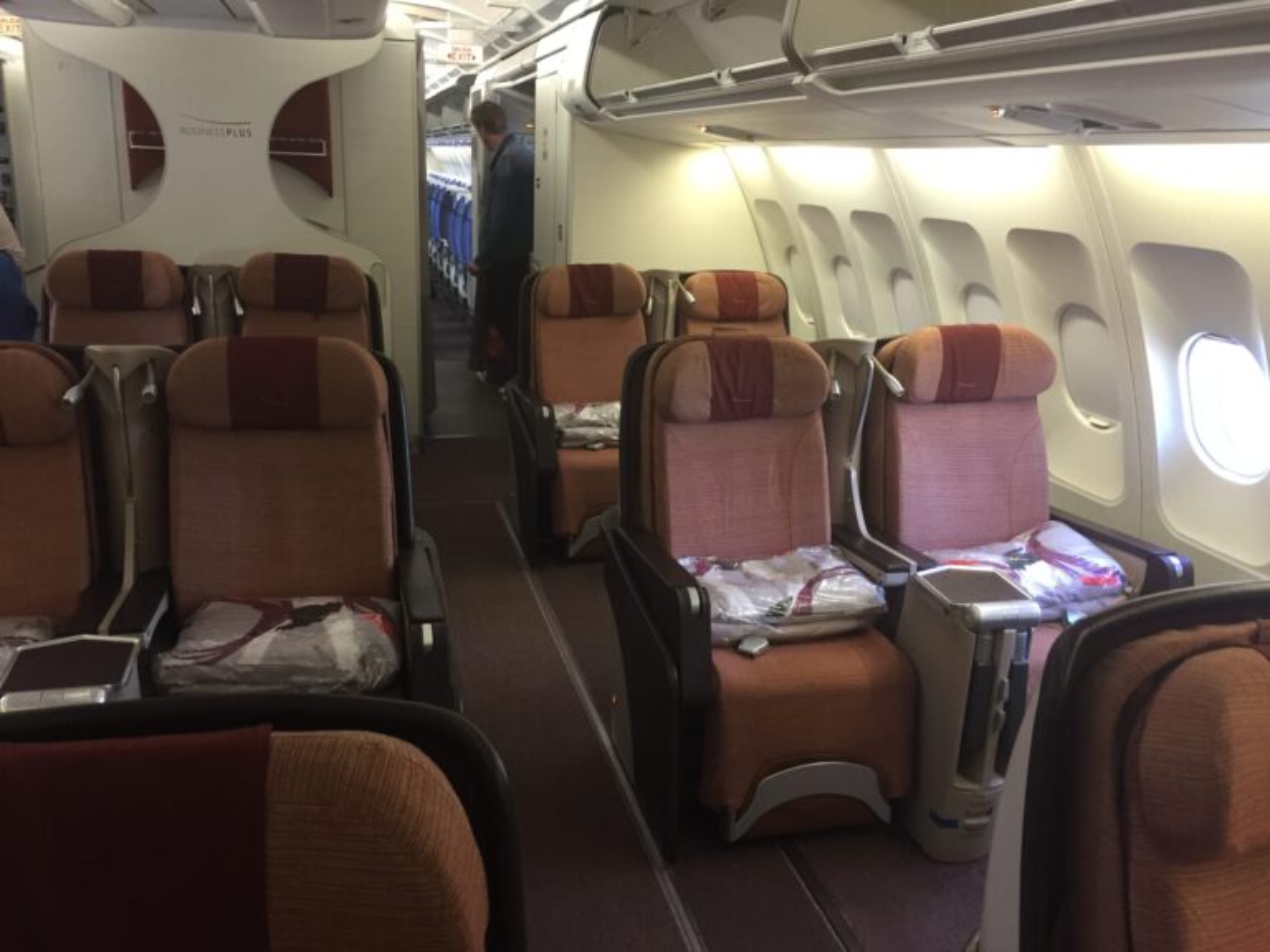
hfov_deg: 61.7
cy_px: 476
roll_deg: -1.8
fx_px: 1064
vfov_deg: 48.2
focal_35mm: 29
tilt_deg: -15.1
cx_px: 635
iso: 125
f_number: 2.2
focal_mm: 4.15
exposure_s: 1/30
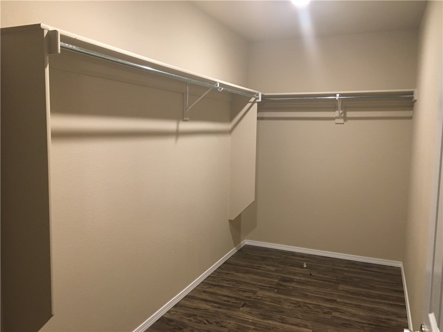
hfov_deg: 61.7
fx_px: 371
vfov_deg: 48.2
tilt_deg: -5.4
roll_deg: -1.0
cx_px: 222
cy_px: 166
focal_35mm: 29
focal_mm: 4.15
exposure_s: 1/30
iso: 160
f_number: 2.2
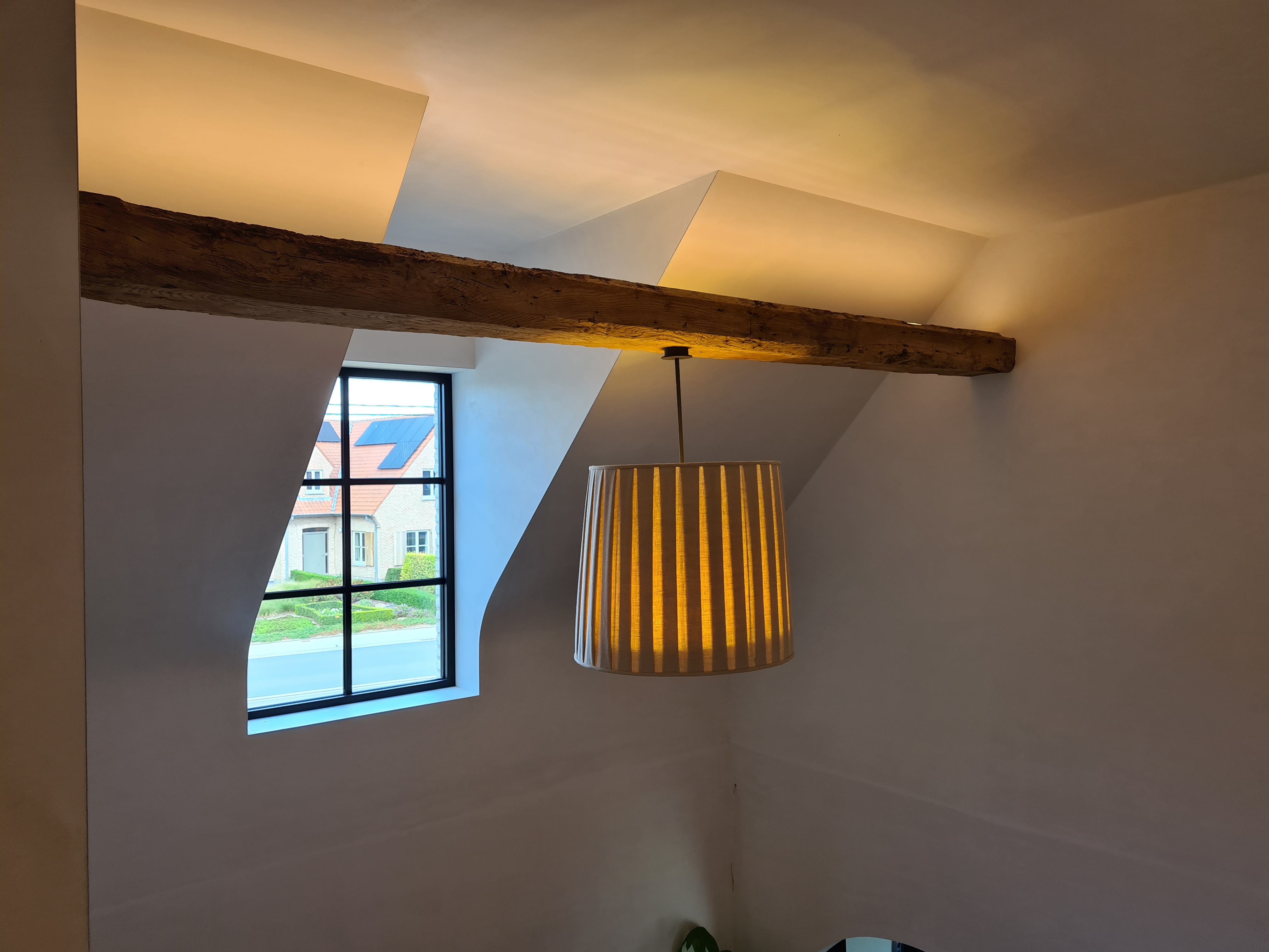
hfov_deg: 67.3
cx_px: 634
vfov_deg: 53.1
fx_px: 953
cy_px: 476
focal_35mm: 26
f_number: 1.8
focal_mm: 5.4
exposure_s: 1/109
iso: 50
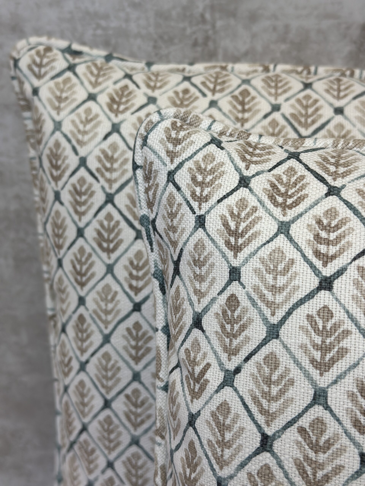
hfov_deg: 30.3
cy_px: 243
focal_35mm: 48
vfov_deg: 39.7
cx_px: 182
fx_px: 675
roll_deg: +1.4
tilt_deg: -22.3
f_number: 1.78
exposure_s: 1/428
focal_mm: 6.86
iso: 80
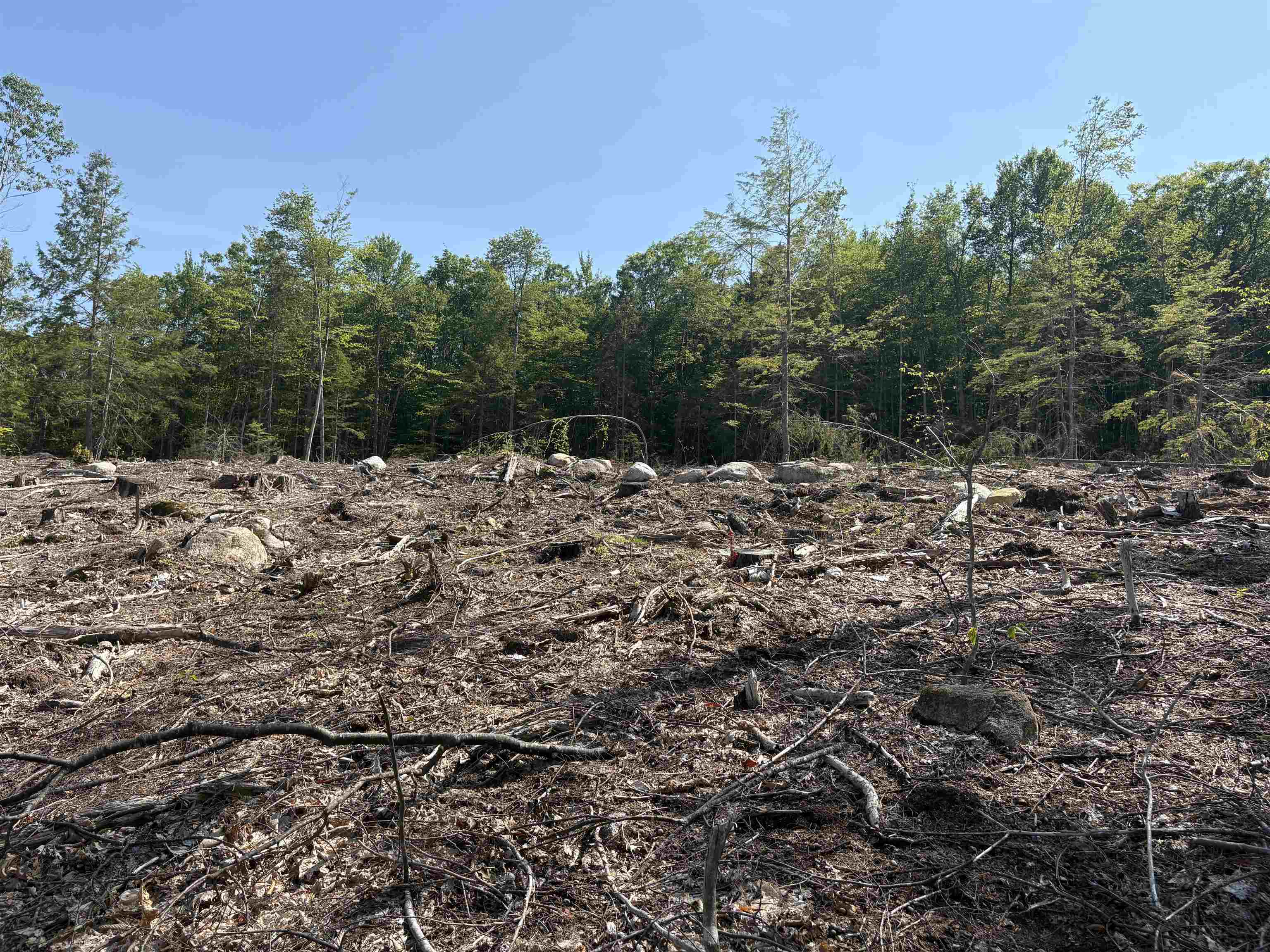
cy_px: 476
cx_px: 635
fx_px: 954
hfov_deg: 67.3
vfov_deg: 53.1
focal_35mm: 26
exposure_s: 1/2141
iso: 50
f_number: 1.6
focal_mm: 5.96
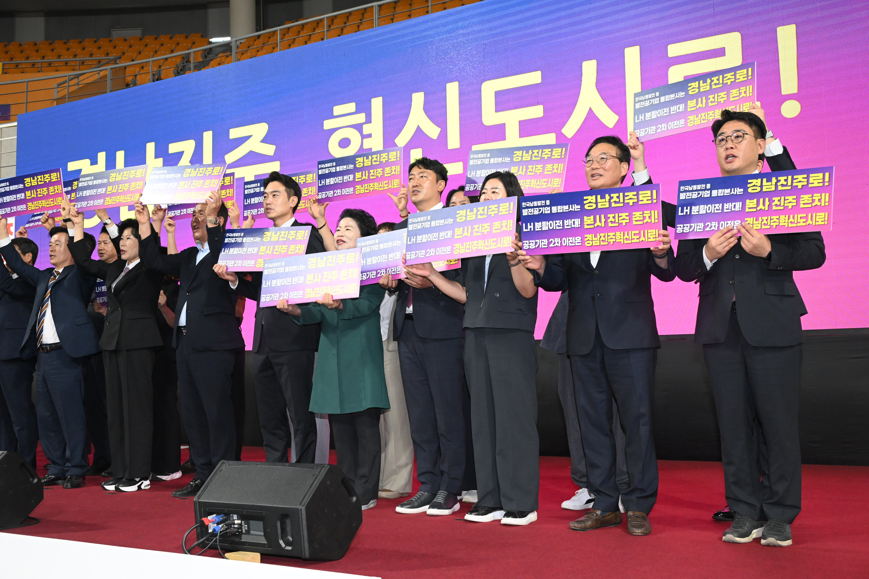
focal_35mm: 39
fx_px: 941
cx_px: 434
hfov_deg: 49.6
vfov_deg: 34.2
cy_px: 290
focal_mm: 39
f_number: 6.3
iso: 3200
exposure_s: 1/250
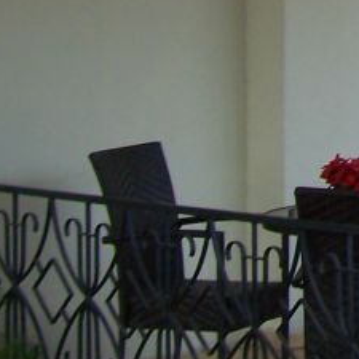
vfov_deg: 9.5
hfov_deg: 9.4
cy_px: -195
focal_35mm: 179
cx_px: 592
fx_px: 2100
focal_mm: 6.3
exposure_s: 1/200
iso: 64
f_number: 2.8
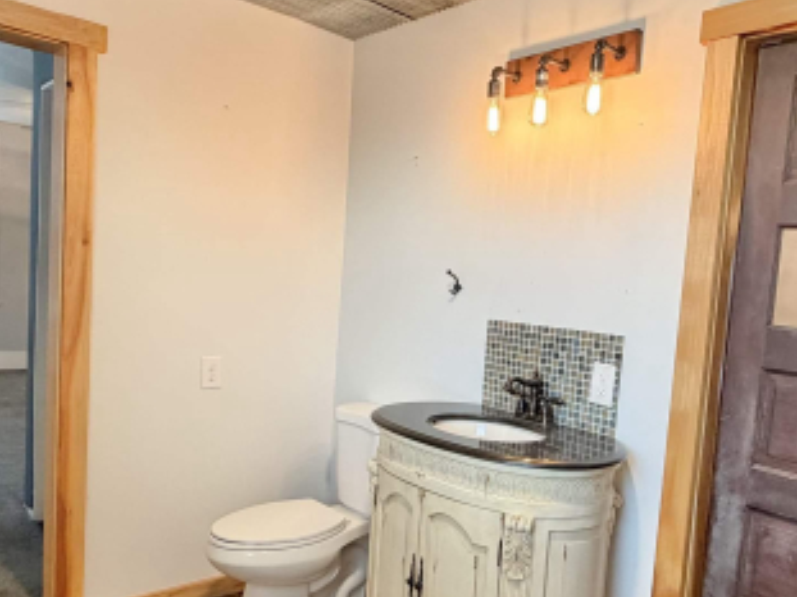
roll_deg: -4.4
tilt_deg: -3.9
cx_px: 478
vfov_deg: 46.7
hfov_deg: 59.5
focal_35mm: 30
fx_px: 690
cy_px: 338
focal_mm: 2.22
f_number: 2.2
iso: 320
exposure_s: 1/60
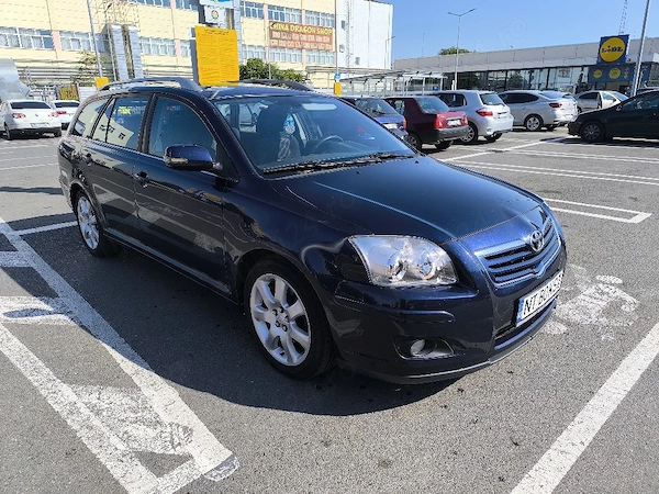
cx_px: 330
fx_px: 438
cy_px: 247
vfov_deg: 58.9
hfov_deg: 73.9
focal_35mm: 23
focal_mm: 6.14
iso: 50
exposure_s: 1/1250
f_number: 1.65
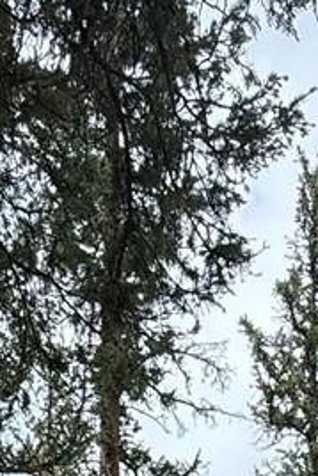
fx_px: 1151
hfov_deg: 15.7
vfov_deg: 17.7
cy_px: 909
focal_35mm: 87
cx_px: 185
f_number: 2.2
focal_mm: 2.22
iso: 64
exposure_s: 1/527
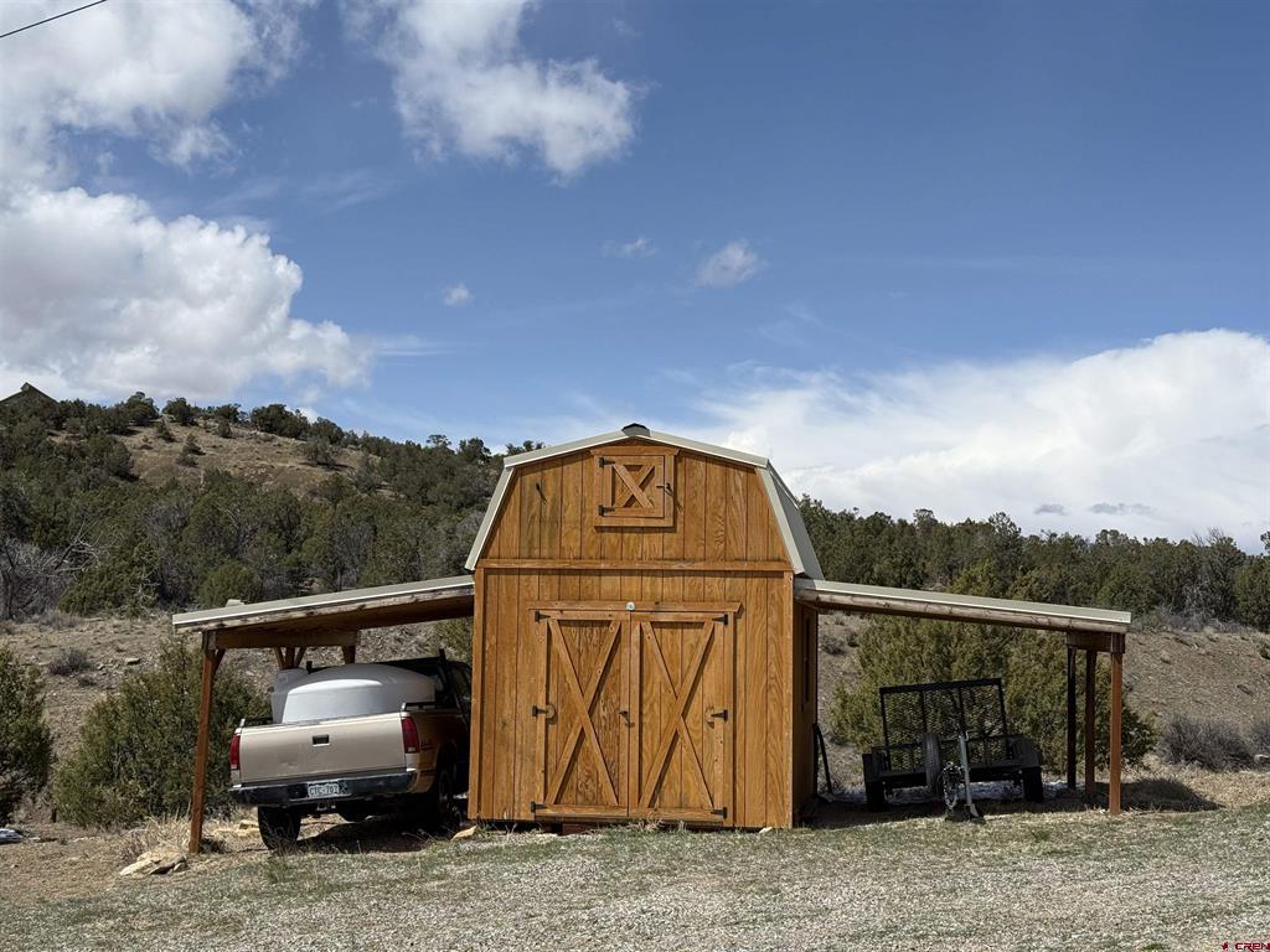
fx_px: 1761
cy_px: 476
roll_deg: -2.3
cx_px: 635
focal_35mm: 48
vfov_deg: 30.3
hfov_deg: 39.7
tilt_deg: +4.1
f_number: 1.78
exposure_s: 1/7874
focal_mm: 6.76
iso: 64
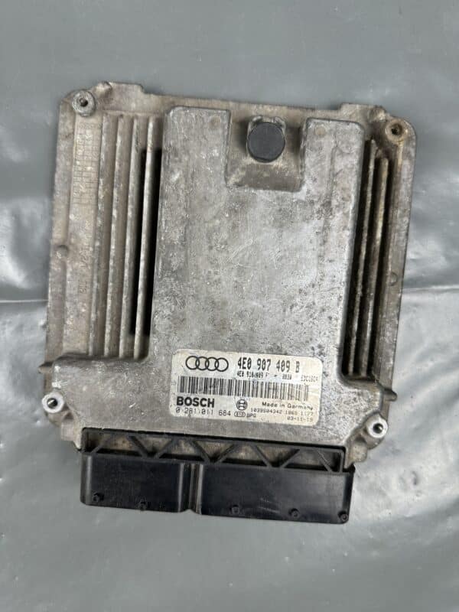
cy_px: 306
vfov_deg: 71.6
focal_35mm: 24
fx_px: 424
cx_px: 230
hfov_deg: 56.8
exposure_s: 1/100
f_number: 1.78
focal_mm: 6.86
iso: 125
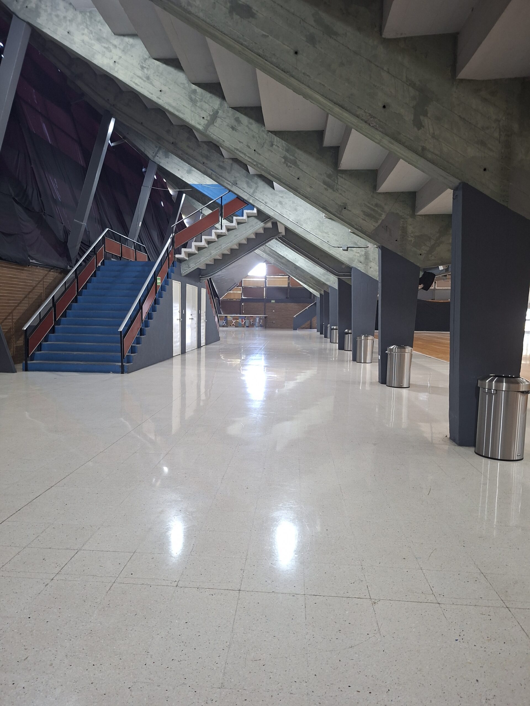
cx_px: 265
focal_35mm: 23
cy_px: 353
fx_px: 470
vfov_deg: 73.9
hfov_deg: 58.9
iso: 320
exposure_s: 1/40
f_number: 1.8
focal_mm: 5.54
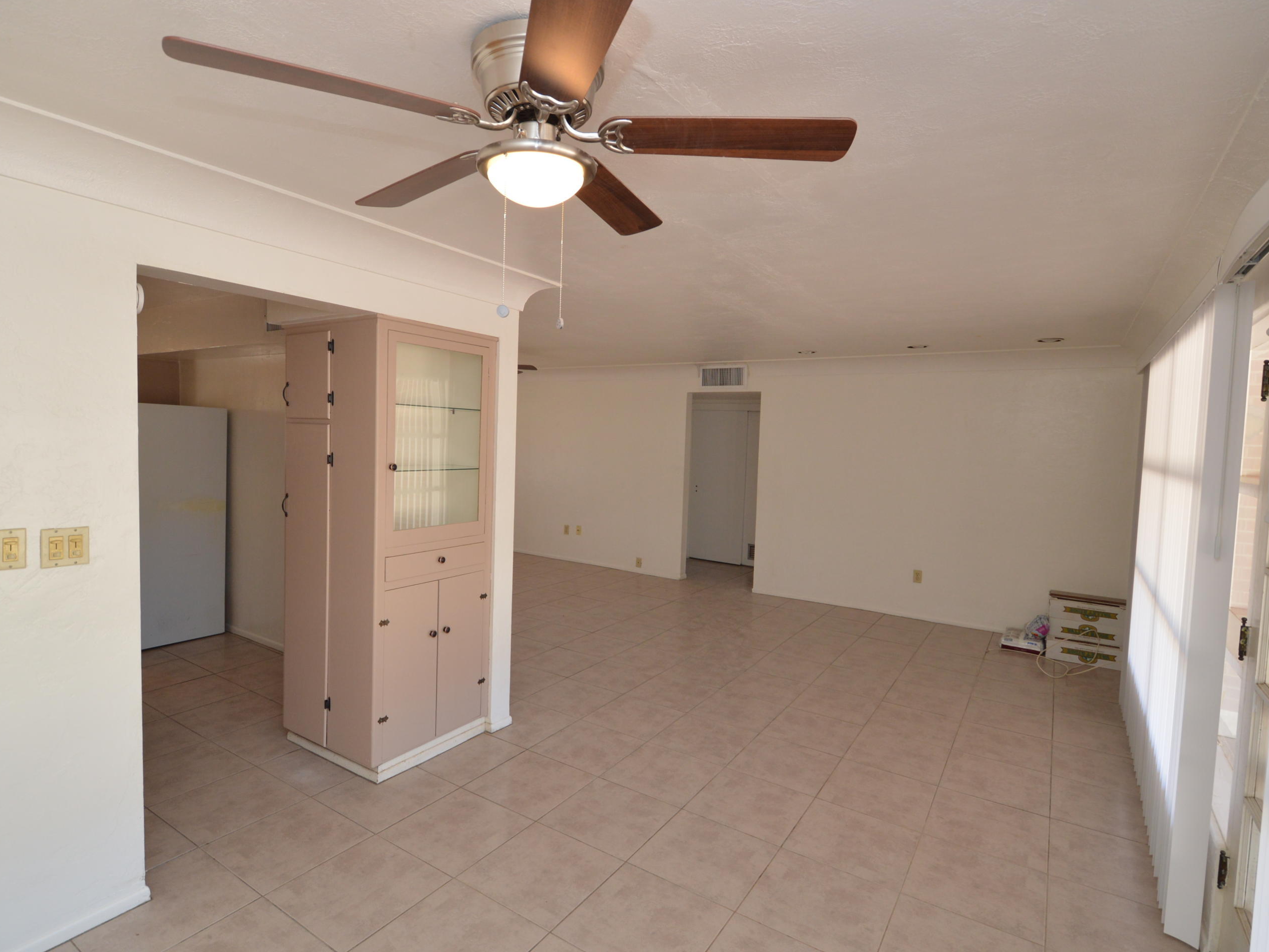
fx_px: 623
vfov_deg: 74.7
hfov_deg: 91.0
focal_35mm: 17
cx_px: 622
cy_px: 471
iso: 400
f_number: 4.5
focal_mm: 10
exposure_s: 1/80
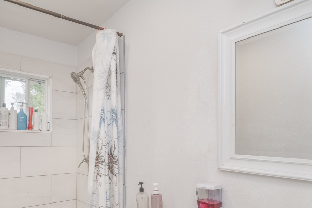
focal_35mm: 25
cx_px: 116
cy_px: 141
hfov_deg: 70.3
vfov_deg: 50.3
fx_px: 217
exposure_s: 1/8
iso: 500
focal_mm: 9
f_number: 7.1
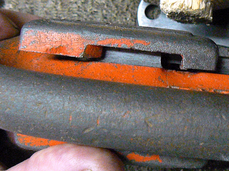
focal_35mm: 36
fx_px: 238
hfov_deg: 51.4
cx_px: 114
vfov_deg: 39.5
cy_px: 86
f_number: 2.8
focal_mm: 6
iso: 400
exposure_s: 1/15
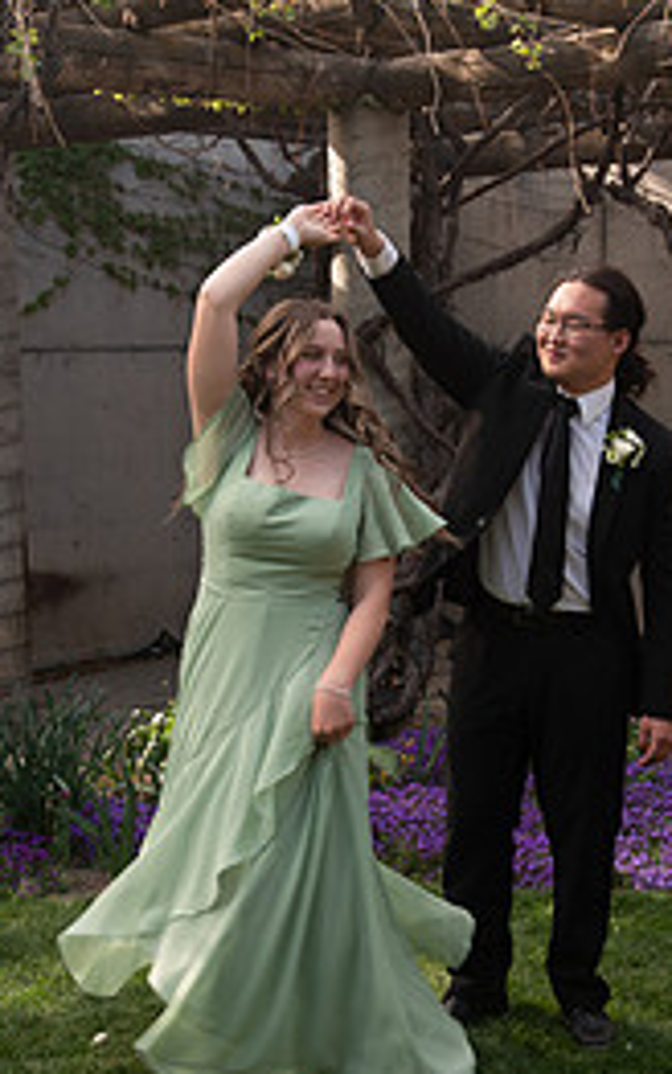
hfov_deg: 17.0
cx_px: 356
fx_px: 2254
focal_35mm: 77
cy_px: 644
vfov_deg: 26.7
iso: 250
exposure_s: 1/125
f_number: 5.6
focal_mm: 44
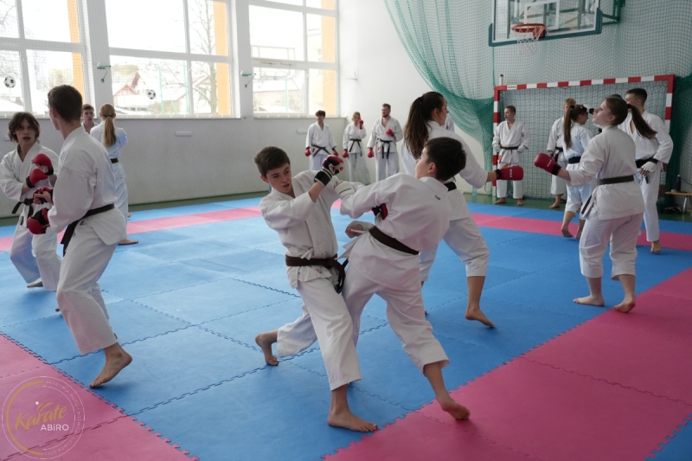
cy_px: 230
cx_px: 346
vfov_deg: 42.3
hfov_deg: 60.3
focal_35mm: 31
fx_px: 596
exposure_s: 1/500
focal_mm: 31
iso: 3200
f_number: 4
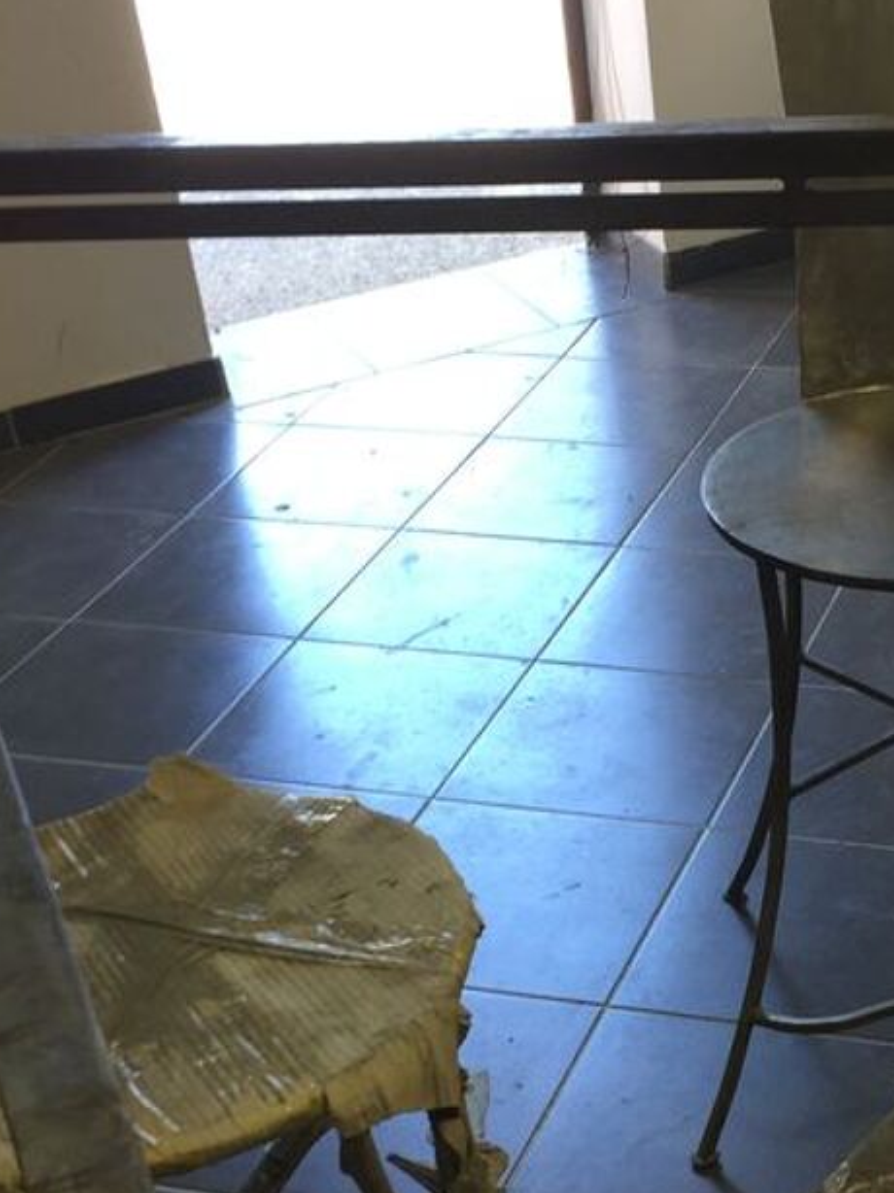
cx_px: 785
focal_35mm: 63
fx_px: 2171
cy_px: 848
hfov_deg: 22.8
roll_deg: +4.8
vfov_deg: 30.4
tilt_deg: -34.4
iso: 40
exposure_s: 1/50
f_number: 2.2
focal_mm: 4.15
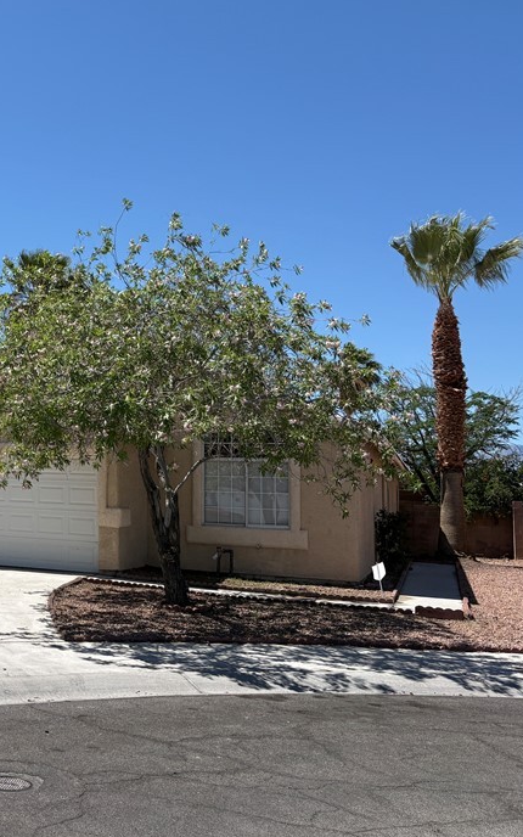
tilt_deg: +7.0
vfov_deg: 48.2
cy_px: 384
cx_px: -46
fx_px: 935
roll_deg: -1.4
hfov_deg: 28.5
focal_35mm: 41
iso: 50
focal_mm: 5.96
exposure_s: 1/4329
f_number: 1.6
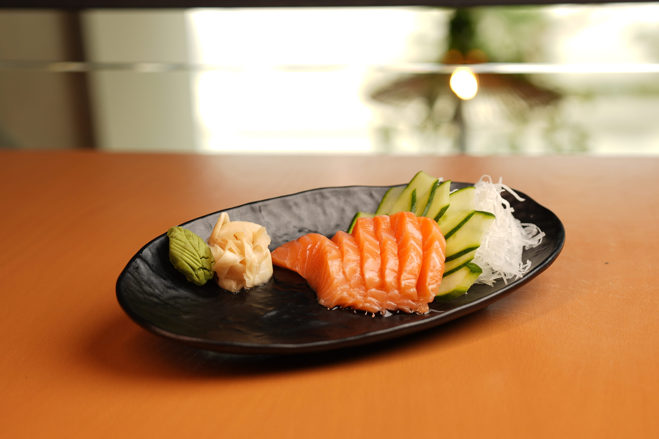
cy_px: 220
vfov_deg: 28.1
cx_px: 330
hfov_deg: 41.1
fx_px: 879
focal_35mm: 48
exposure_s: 1/63.7
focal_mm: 48
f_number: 2.8
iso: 64
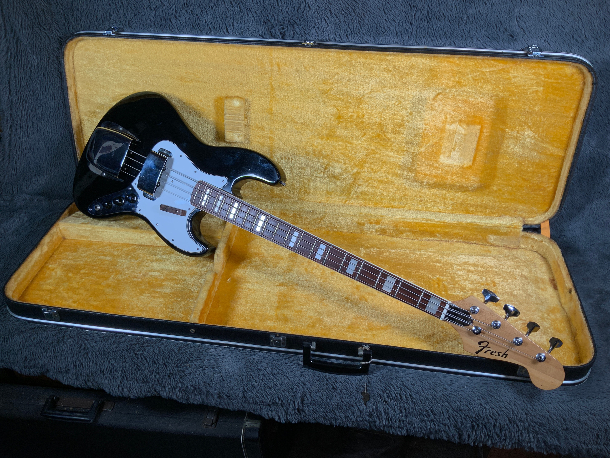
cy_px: 229
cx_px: 305
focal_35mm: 29
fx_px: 511
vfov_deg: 48.2
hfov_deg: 61.7
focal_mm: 3
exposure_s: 1/156
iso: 25
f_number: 1.8
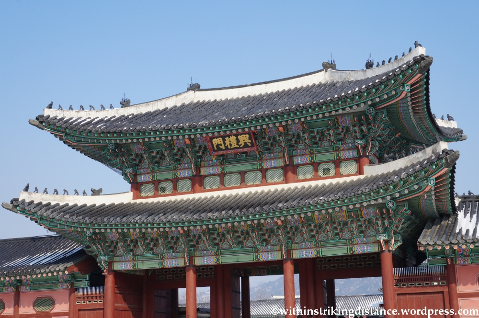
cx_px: 240
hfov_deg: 36.9
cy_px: 159
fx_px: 718
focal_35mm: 54
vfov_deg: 25.0
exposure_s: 1/250
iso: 200
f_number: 13
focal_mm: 36
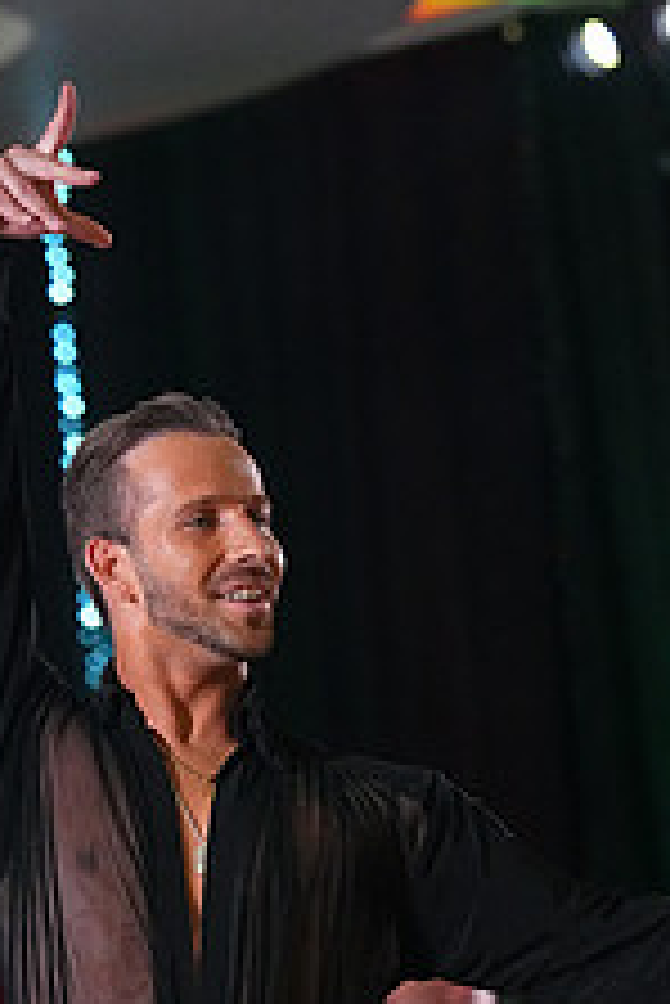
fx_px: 10786
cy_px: 1211
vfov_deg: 5.3
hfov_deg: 3.6
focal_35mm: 387
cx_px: 695
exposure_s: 1/400
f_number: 5
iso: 8000
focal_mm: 149
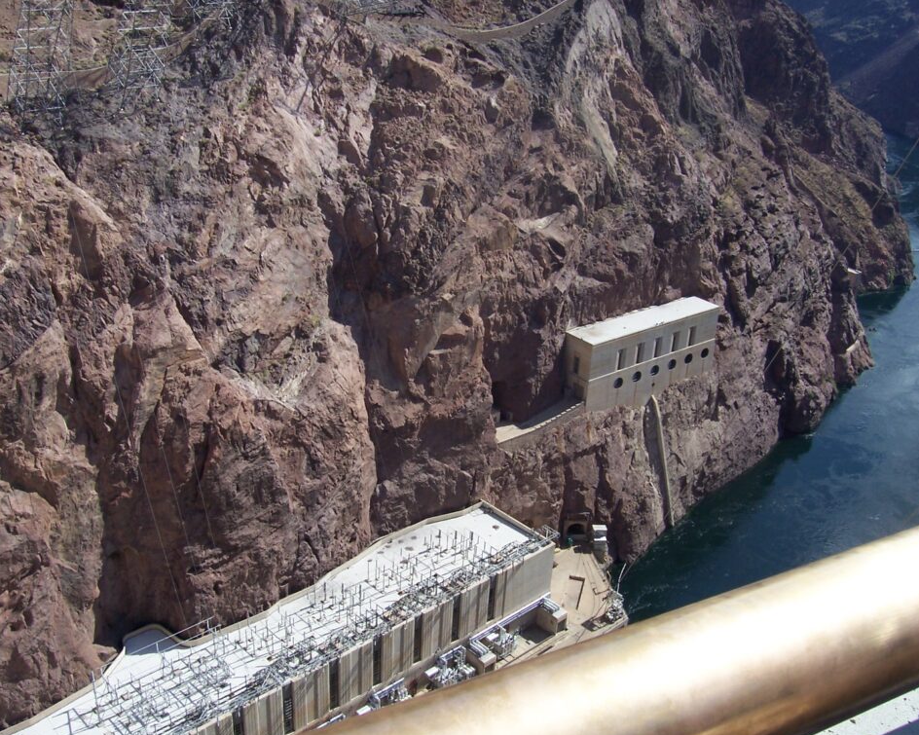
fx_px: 979
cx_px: 435
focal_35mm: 36
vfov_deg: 41.1
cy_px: 373
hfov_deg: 50.3
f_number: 5.6
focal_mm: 5.6
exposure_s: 1/500
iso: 80
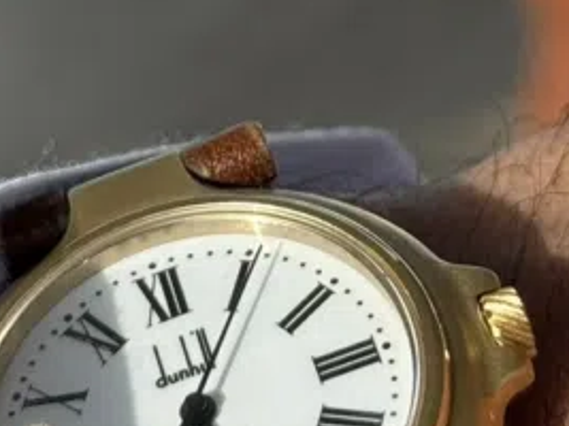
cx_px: 237
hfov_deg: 17.1
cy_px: -70
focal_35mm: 115
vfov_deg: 12.6
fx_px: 1889
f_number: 1.78
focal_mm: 6.76
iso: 64
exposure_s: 1/1307
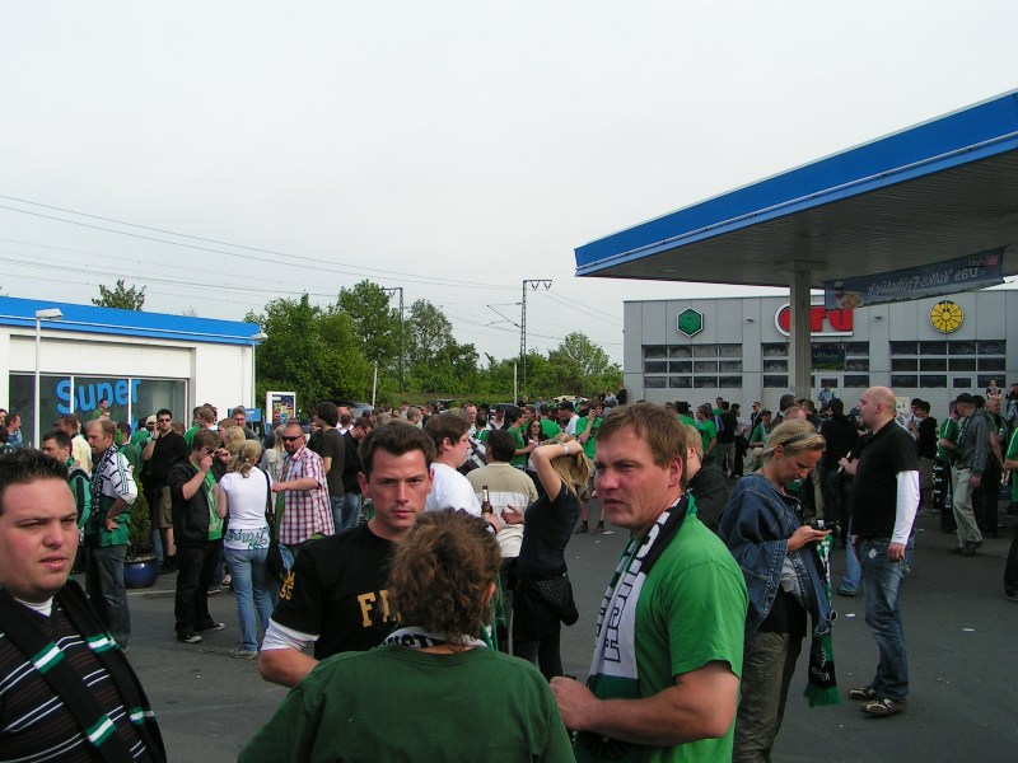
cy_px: 382
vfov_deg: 37.7
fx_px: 1118
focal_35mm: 38
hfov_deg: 49.0
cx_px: 509
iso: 50
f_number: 5.6
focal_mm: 5.8
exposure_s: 1/250
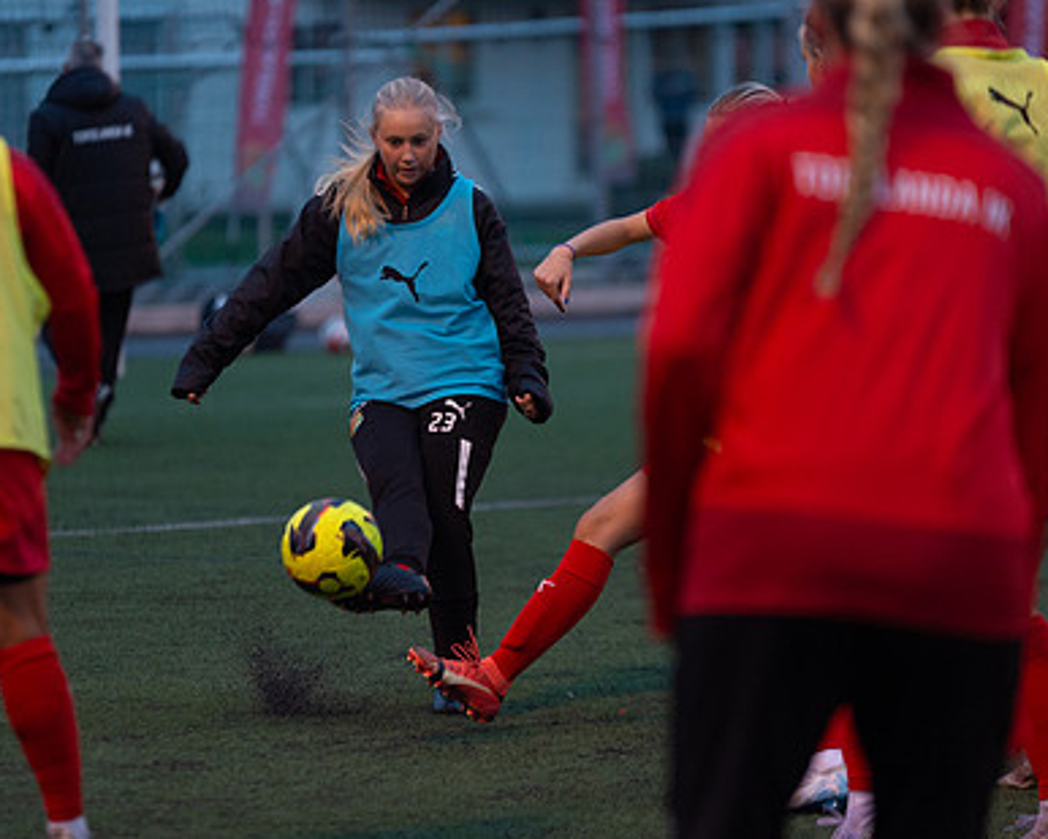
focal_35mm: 291
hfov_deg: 6.6
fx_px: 9028
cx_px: 426
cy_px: 353
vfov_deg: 5.3
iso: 2000
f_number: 3.5
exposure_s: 1/640
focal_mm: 200
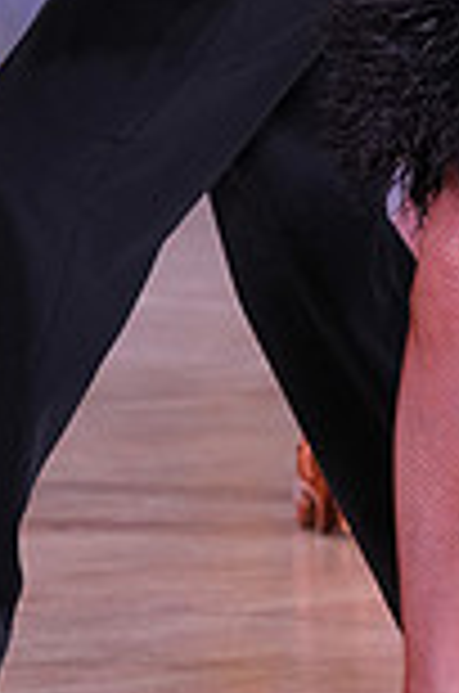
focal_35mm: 472
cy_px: -270
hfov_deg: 2.9
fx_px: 9067
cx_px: 623
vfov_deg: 4.4
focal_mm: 125
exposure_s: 1/250
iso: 2500
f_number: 5
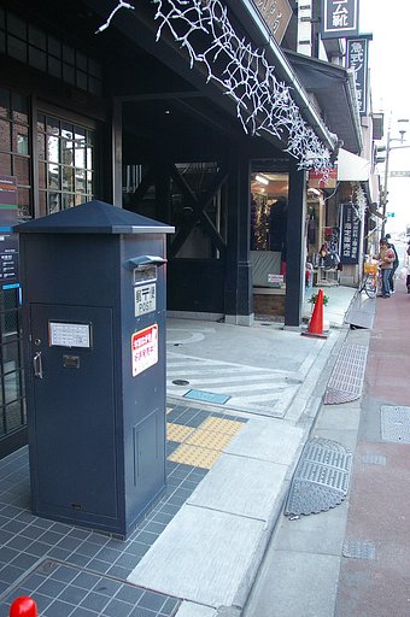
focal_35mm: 30
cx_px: 205
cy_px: 308
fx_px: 514
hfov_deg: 43.5
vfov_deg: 62.0
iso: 400
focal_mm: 20
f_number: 4
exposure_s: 1/30
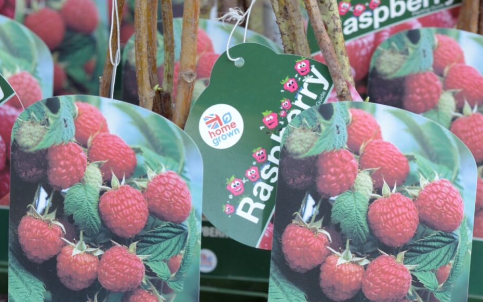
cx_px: 240
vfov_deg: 12.1
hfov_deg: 19.3
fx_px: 1422
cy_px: 157
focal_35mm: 108
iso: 200
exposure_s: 1/80
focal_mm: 105
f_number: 5
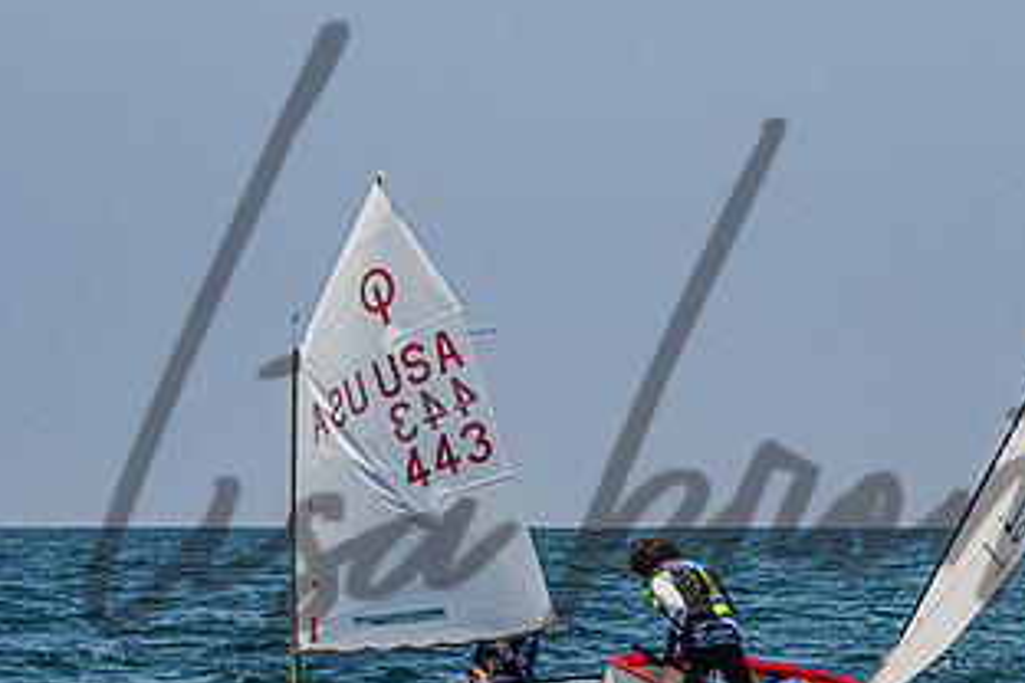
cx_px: 933
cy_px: 497
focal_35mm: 227
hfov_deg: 9.0
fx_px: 6463
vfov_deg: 6.0
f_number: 6.3
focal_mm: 89
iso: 250
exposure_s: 1/2500
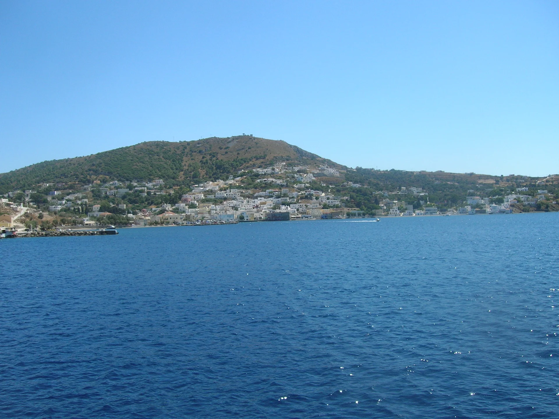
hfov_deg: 54.0
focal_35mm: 34
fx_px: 549
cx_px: 280
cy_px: 210
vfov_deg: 41.7
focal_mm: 5.7
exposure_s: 1/590
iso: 71
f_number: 4.9
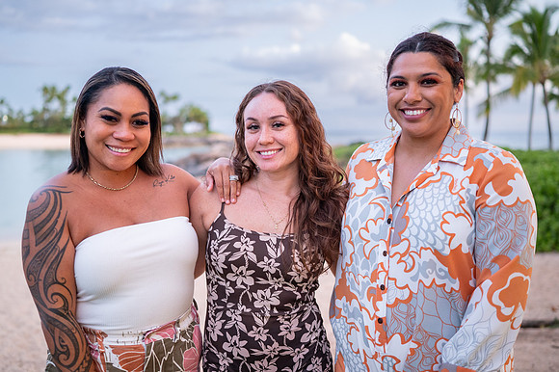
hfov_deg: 50.9
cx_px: 261
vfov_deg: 35.2
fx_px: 587
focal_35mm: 38
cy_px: 174
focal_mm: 35
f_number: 1.8
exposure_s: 1/20
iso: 1600
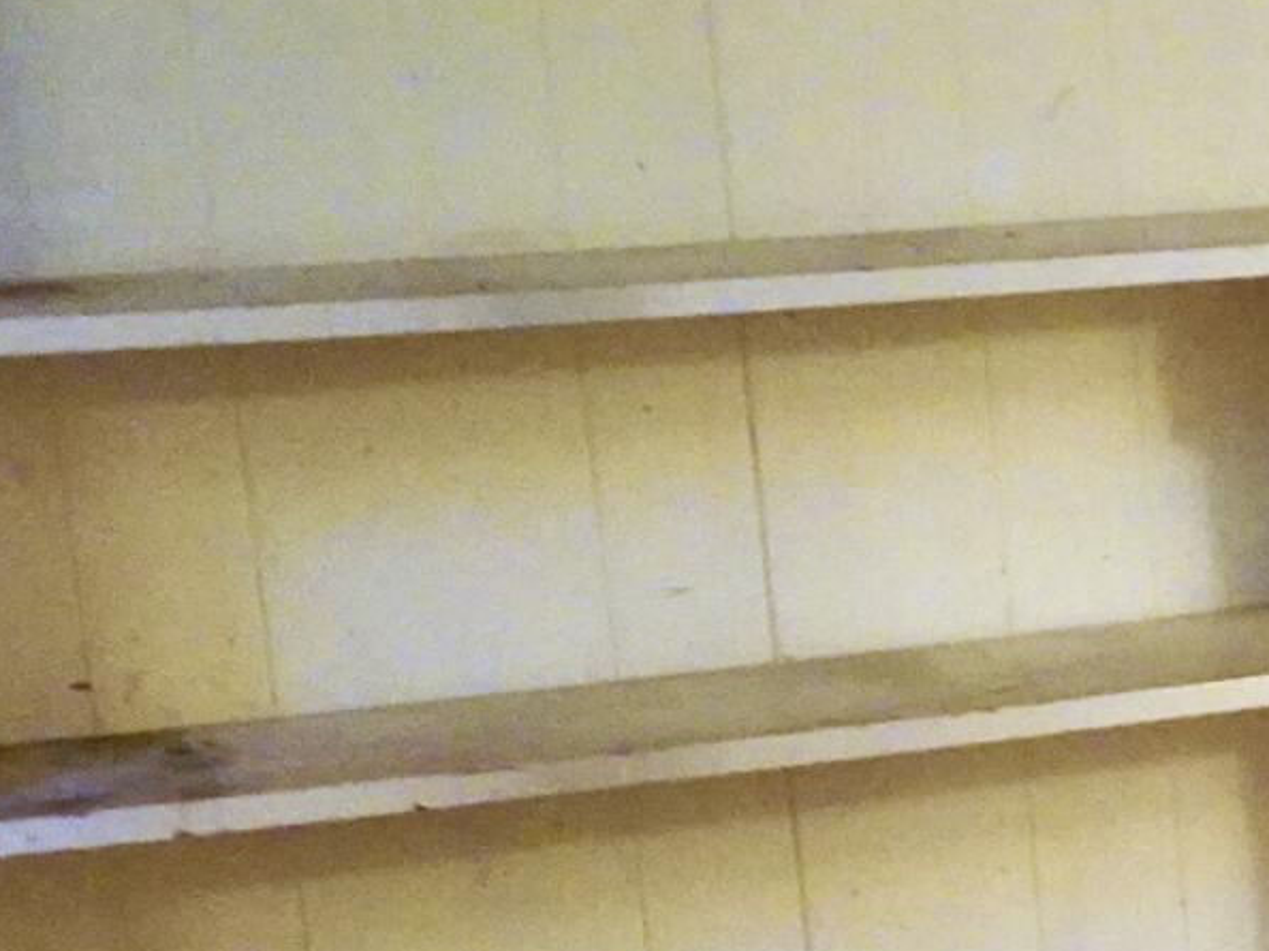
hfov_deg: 11.7
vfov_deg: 10.6
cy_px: 1257
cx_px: 3113
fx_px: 4984
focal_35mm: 136
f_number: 3.5
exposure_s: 1/80
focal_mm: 28
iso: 12800
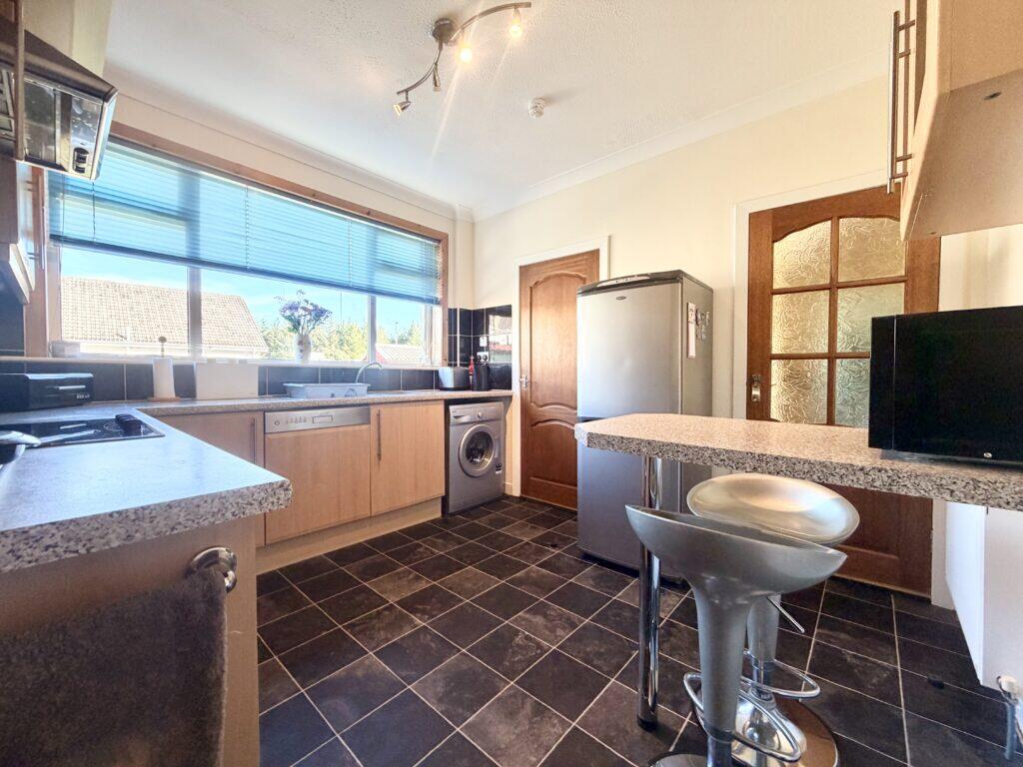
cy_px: 384
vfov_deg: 85.7
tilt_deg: -1.8
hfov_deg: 102.1
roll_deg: -0.6
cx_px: 512
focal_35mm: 14
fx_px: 414
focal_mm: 2.22
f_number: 2.2
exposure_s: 1/100
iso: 160
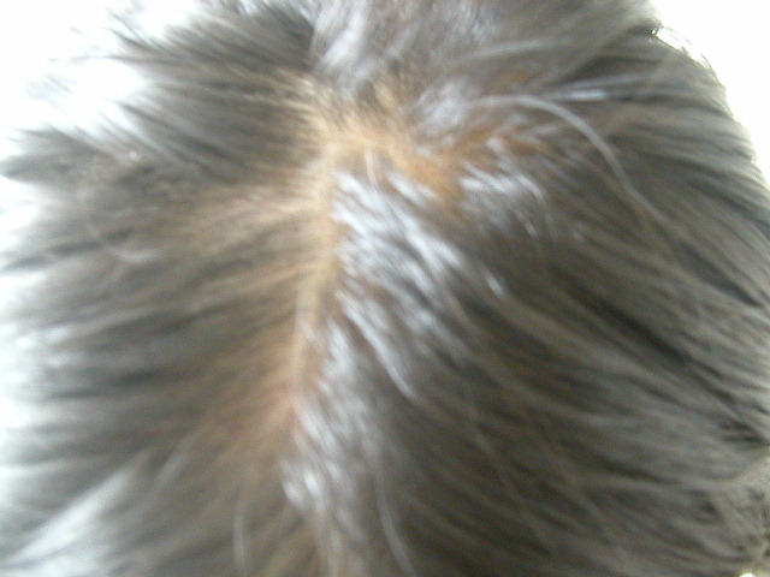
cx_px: 385
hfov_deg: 50.1
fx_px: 823
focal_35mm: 37
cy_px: 288
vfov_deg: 38.7
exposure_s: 1/1.4
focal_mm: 5.6
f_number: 2.7
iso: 400
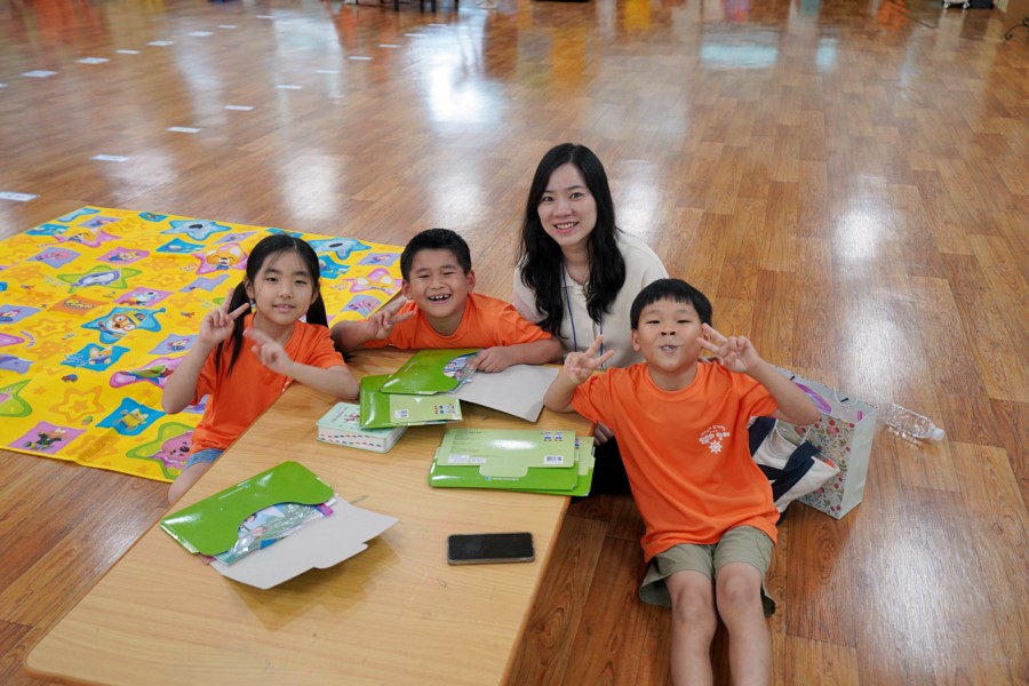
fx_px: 1000
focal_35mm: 35
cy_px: 343
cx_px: 514
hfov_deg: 54.4
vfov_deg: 37.9
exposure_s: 1/160
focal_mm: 35
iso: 1250
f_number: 4
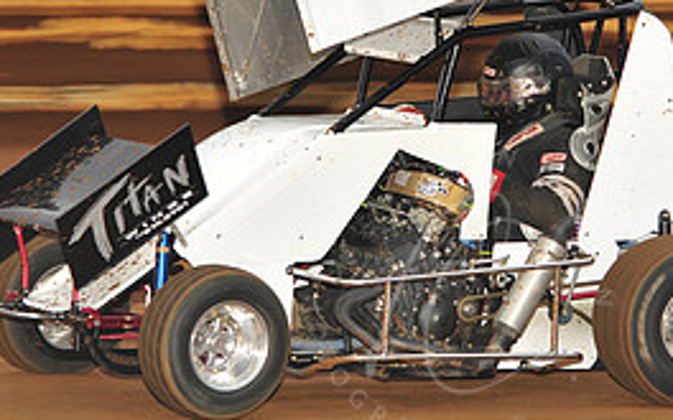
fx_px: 6364
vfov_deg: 3.8
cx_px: 456
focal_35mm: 347
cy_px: 59
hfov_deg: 6.1
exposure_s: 1/125
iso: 800
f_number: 6.3
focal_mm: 155
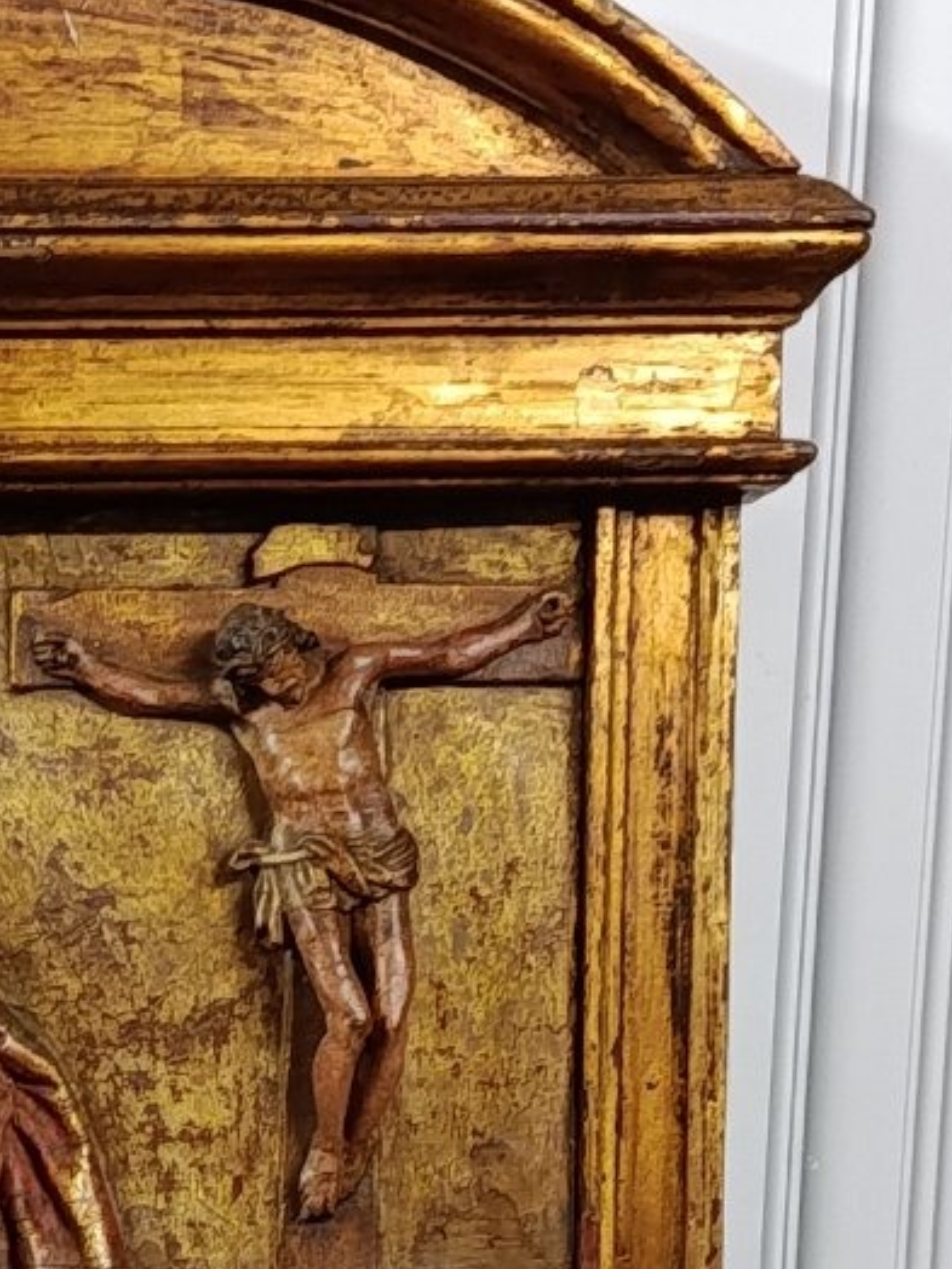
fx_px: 4034
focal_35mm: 110
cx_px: -94
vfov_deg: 17.5
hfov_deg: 13.2
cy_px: 1211
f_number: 1.7
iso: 1044
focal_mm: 5.24
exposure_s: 1/50
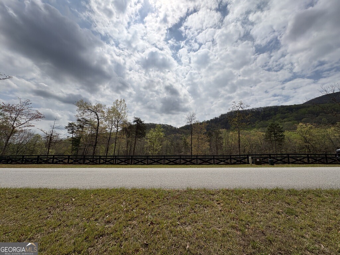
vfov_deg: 85.7
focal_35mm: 14
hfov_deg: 102.1
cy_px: 128
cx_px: 170
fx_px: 138
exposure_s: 1/5650
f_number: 2.2
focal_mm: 2.22
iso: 40
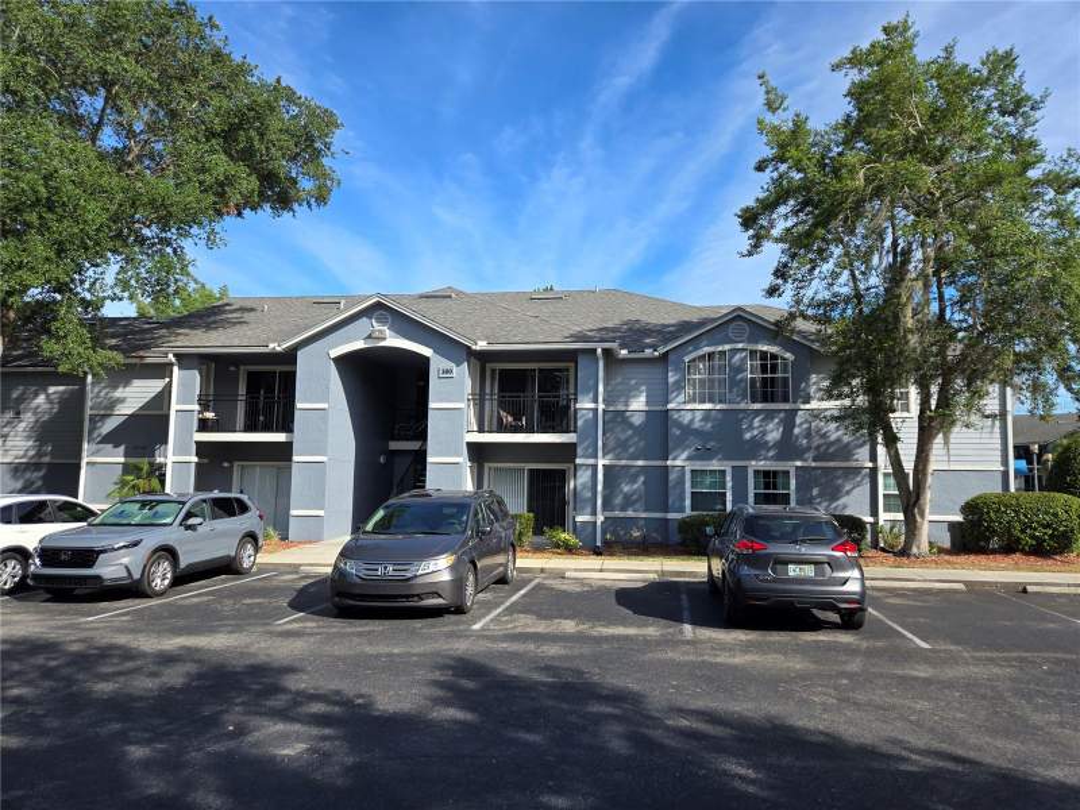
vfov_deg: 58.9
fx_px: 718
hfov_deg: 73.9
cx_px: 540
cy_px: 405
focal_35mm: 23
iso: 25
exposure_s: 1/1132
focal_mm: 5.4
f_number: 1.8
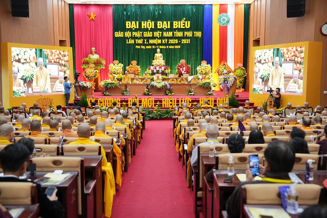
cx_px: 164
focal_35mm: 40
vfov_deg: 33.4
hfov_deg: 48.5
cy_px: 109
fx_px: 363
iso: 1000
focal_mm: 40
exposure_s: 1/100
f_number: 2.8
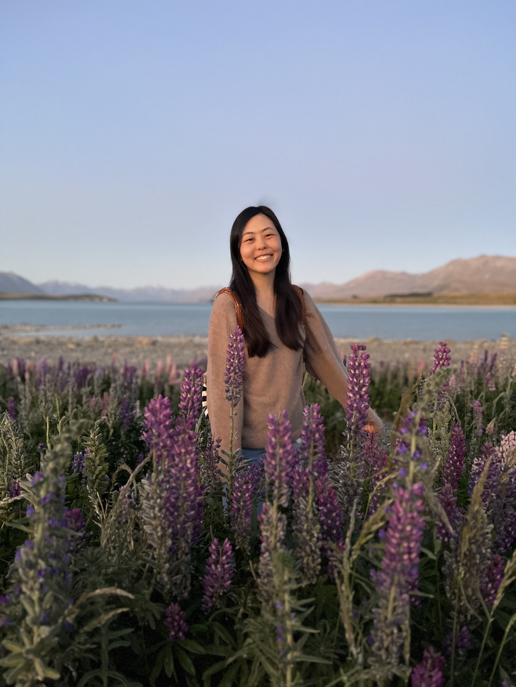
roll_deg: +0.5
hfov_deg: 53.1
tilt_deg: -5.9
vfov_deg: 67.3
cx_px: 258
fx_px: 517
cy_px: 344
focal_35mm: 26
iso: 500
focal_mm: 5.1
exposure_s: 1/60
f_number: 1.6
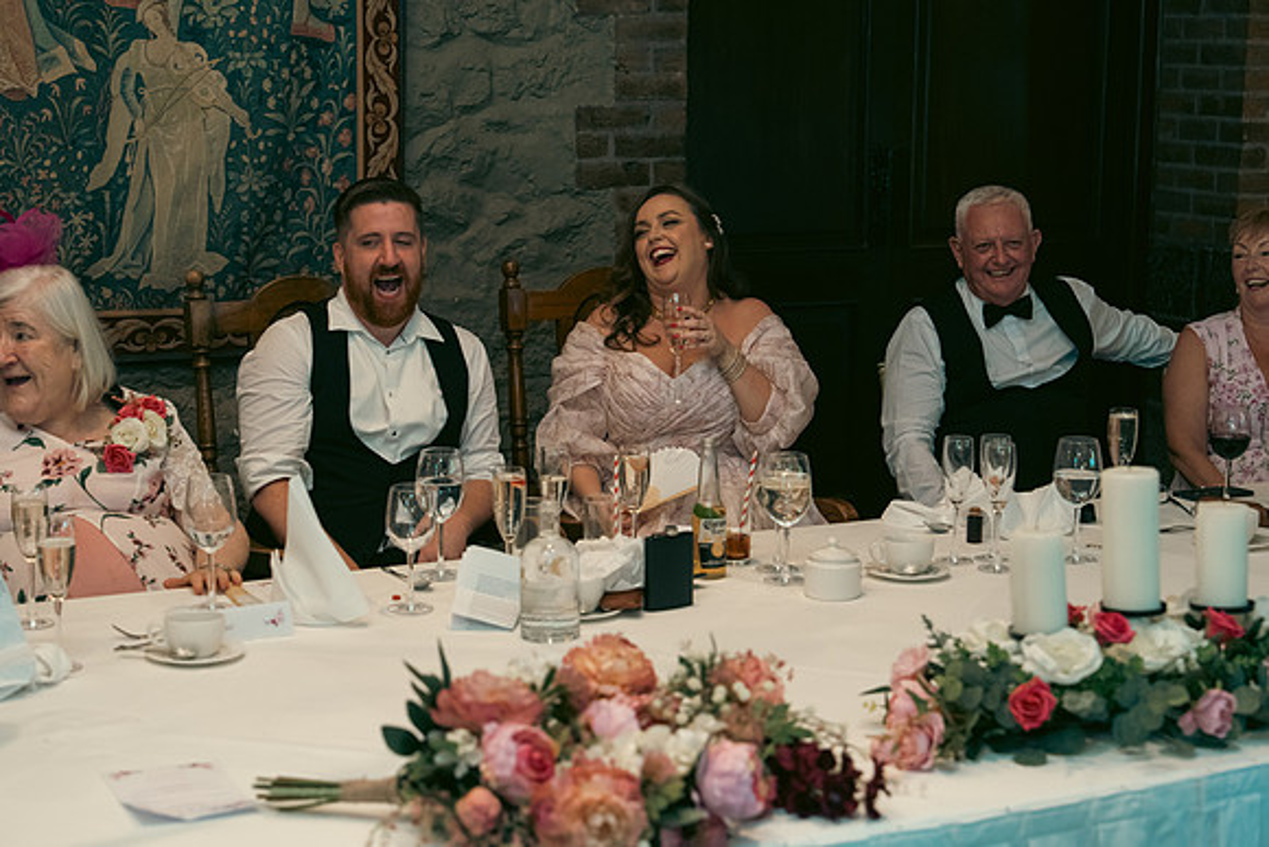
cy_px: 424
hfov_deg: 31.4
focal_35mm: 64
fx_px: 2256
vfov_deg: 21.3
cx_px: 634
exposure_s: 1/160
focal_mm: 64
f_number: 3.5
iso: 2500
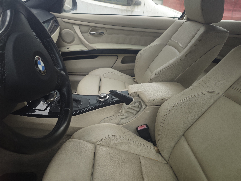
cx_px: 120
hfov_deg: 73.9
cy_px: 90
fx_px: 160
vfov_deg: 58.9
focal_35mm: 23
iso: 640
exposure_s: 1/50
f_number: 1.6
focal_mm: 6.55
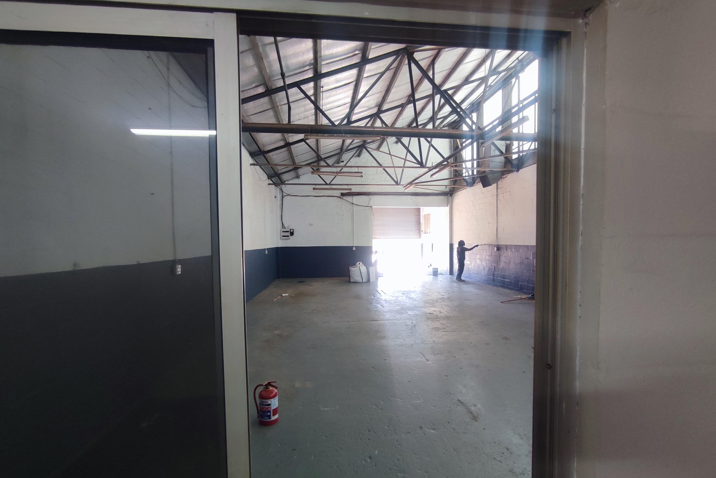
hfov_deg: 93.3
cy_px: 250
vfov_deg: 70.4
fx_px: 338
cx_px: 362
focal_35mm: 17
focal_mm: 1.65
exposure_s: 1/50
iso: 150
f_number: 2.2
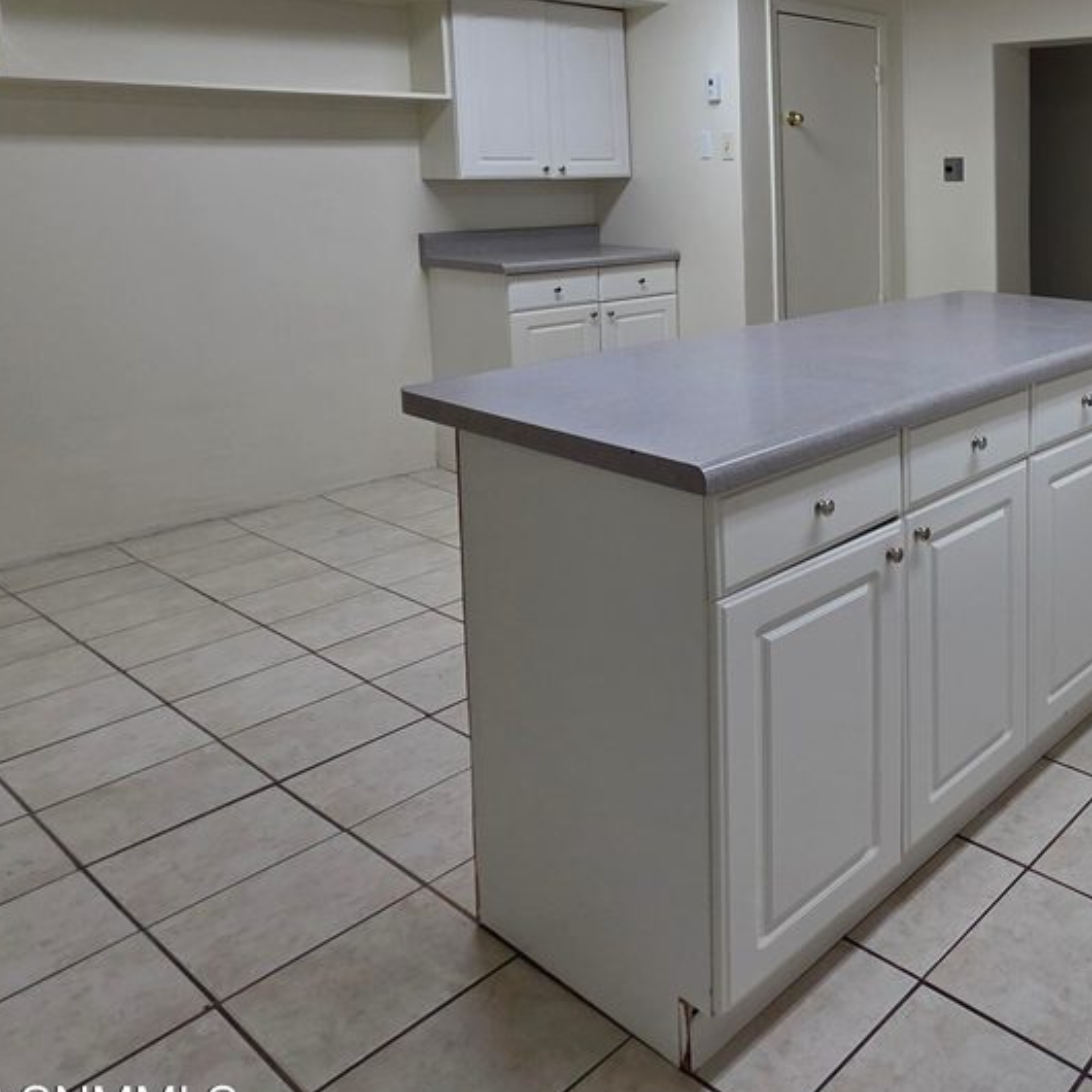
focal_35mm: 26
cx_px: 1082
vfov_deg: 57.6
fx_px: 928
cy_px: 264
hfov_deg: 50.0
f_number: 2.2
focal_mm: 2.2
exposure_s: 1/136
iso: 50
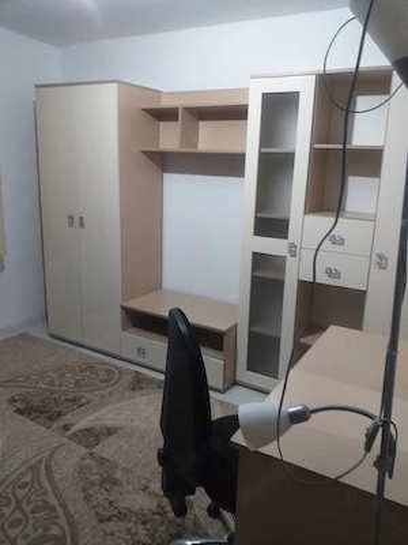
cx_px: 204
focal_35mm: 26
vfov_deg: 67.3
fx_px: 409
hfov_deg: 53.1
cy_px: 272
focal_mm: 3.6
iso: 250
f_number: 1.9
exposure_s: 1/33
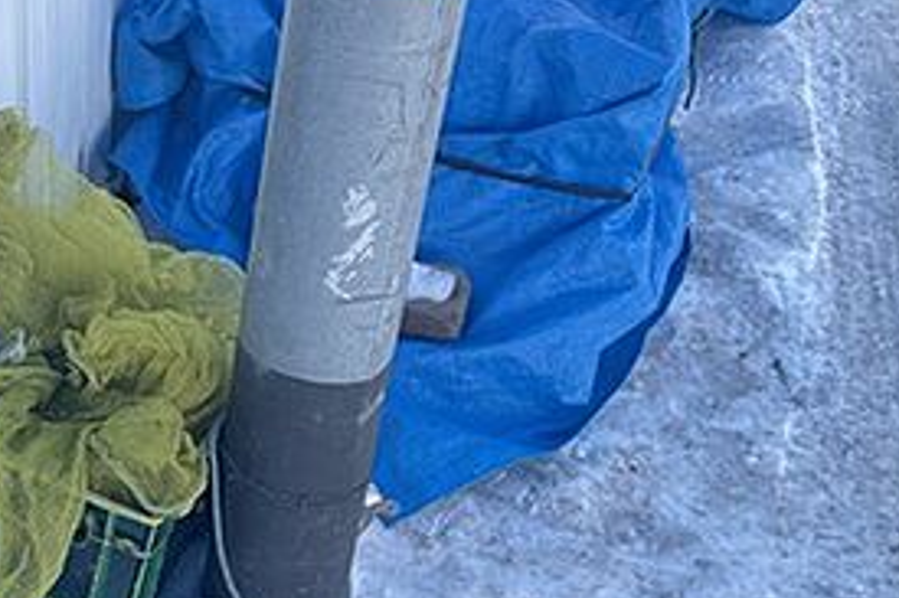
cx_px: 56
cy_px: 431
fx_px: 1572
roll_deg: +1.9
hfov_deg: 30.2
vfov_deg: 21.4
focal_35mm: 63
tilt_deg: -37.1
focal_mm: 4.2
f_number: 1.6
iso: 32
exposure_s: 1/1043
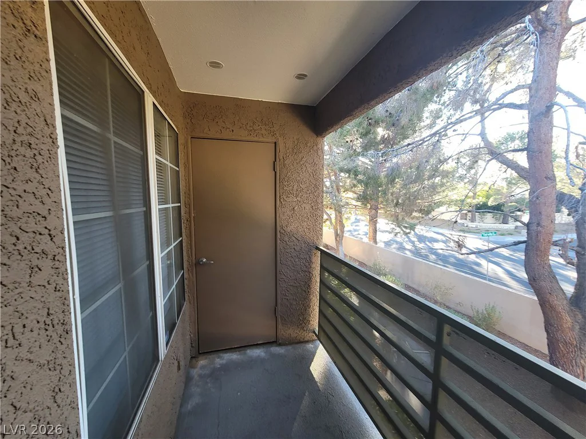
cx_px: 293
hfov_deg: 106.2
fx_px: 220
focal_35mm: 13
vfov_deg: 89.9
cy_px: 220
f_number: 2.2
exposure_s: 1/60
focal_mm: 2.2
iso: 80
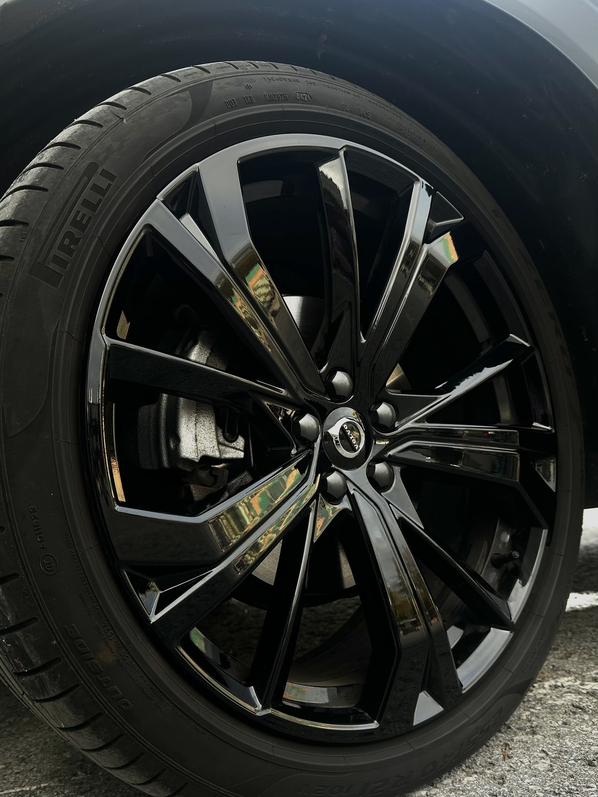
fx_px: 553
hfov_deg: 56.8
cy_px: 398
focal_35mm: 24
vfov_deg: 71.6
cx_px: 299
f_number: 1.78
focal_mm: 6.86
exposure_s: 1/261
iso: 80
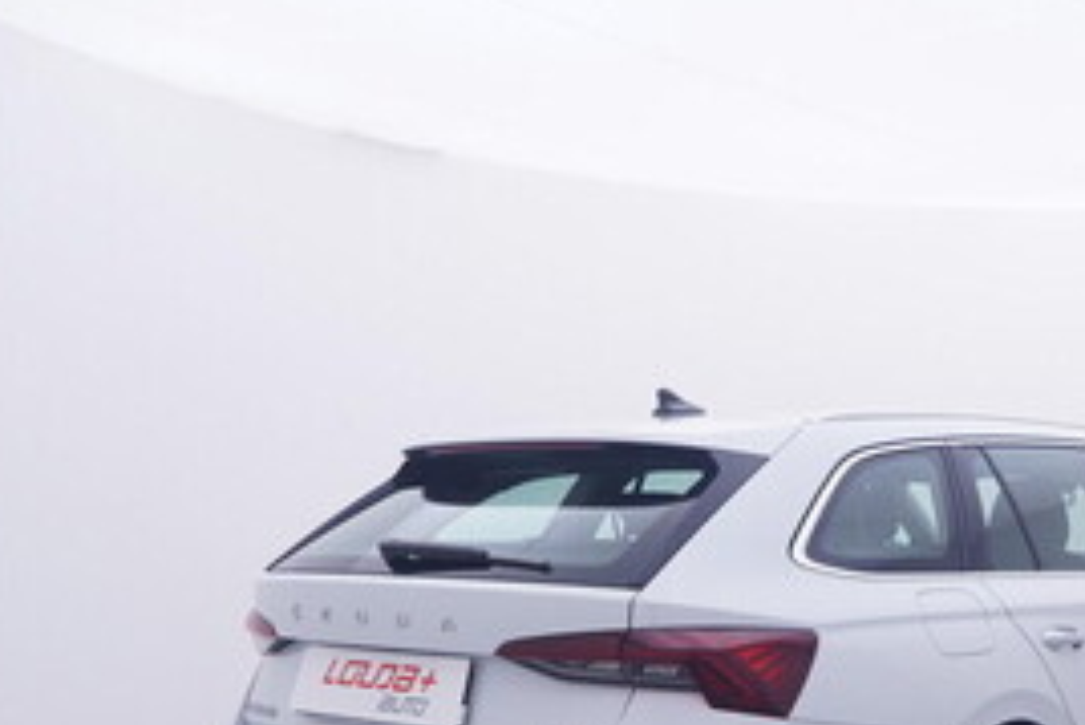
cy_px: 589
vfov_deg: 28.6
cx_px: 986
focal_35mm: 46
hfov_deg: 39.5
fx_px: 1388
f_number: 5
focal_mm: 15
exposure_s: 1/80
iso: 200
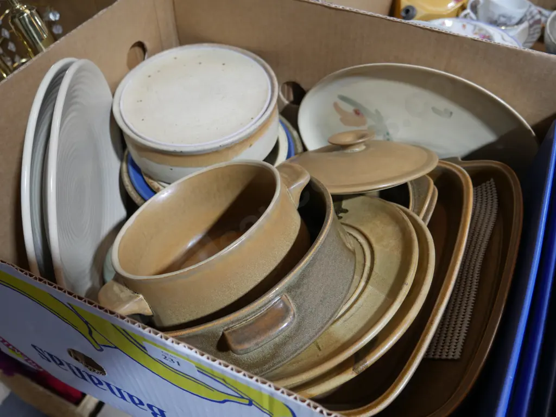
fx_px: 514
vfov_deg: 44.2
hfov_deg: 56.8
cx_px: 278
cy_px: 208
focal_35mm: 32
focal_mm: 16
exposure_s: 1/60
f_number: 3.6
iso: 400
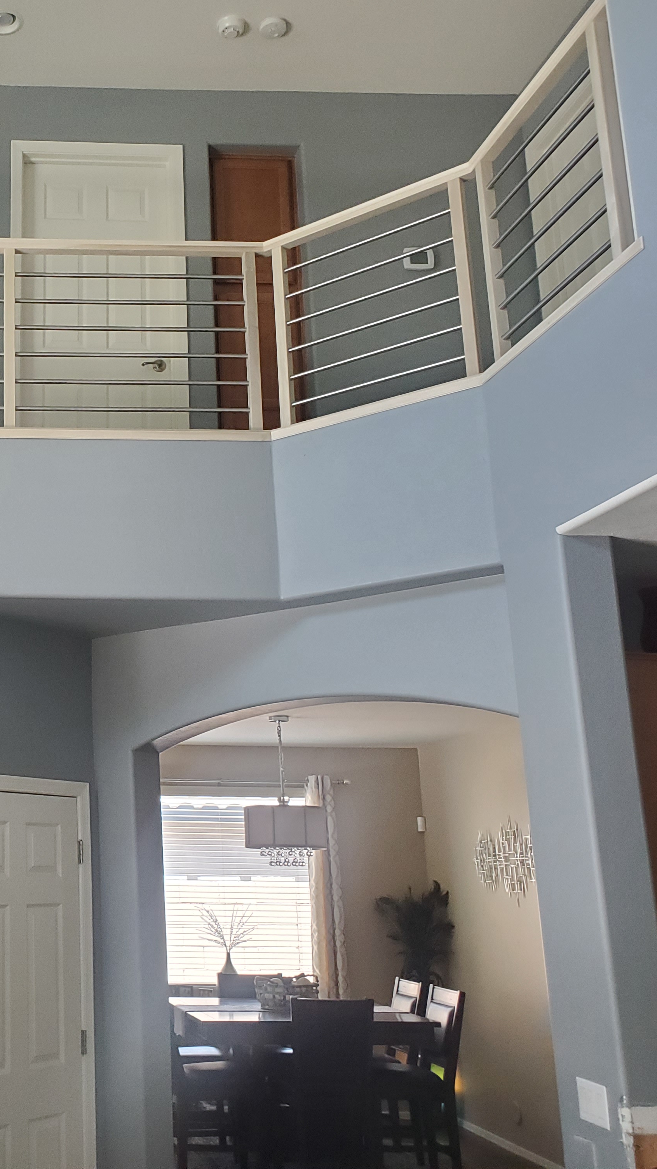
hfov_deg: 28.9
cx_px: -26
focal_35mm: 38
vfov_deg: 52.8
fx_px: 1177
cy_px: 581
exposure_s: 1/120
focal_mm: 4.3
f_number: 2.4
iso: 320
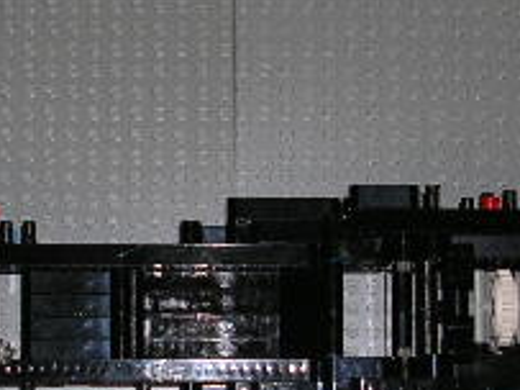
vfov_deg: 10.4
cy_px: 305
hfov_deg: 13.9
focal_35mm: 142
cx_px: 195
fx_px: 2132
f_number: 3.1
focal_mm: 7.5
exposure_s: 1/60.1
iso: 50
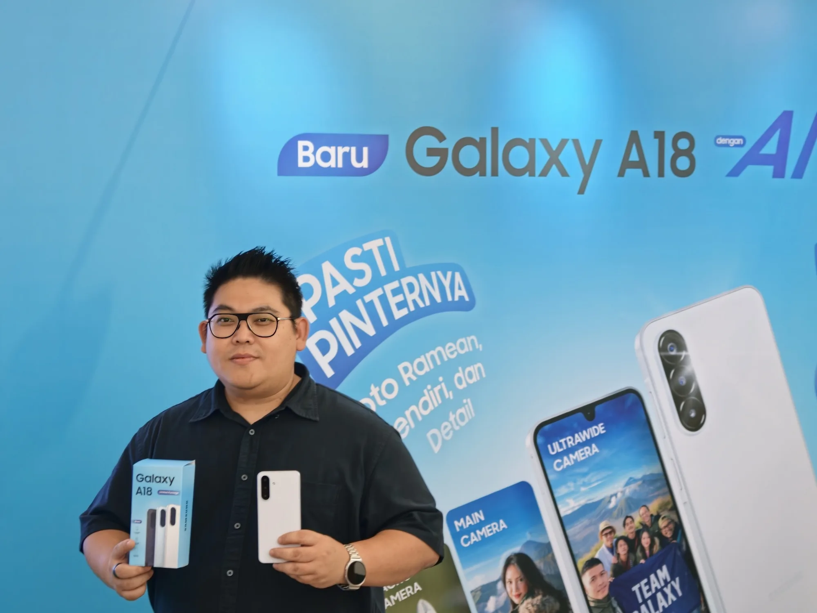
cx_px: 408
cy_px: 306
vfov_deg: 21.0
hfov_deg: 27.8
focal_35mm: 70
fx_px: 1652
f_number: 2.2
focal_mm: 20.1
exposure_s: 1/50
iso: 640
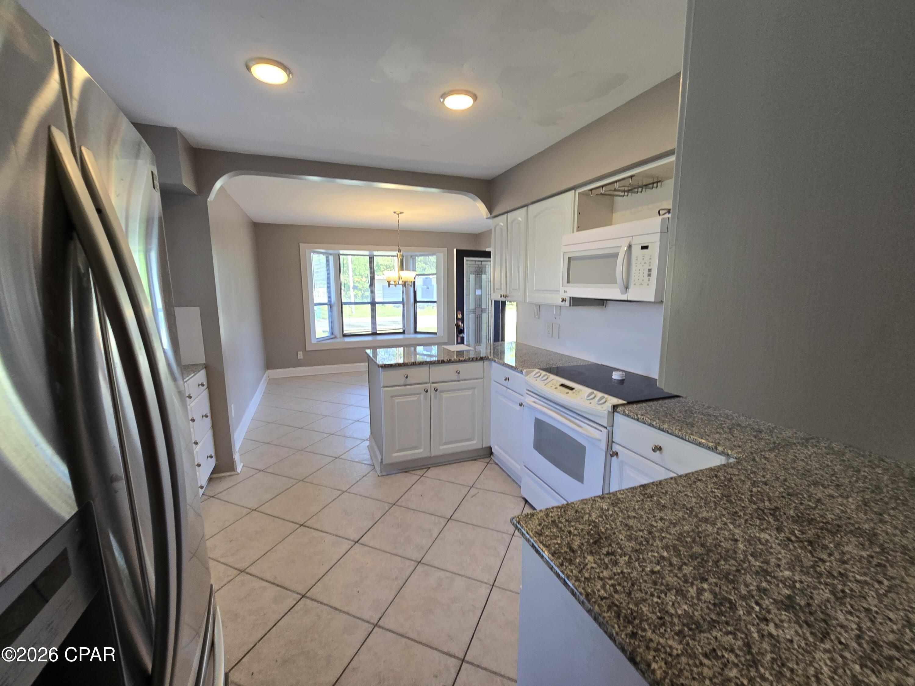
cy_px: 343
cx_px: 458
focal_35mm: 13
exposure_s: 1/60
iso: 80
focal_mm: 2.2
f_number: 2.2
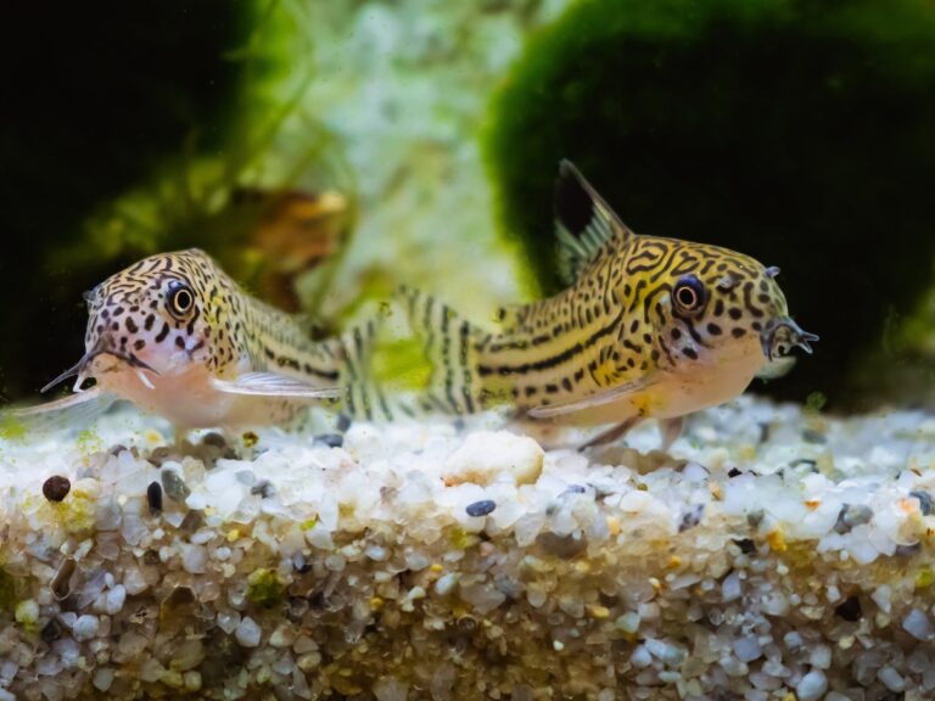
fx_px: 2269
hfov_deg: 23.3
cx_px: 468
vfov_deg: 17.6
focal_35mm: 84
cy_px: 350
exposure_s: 1/80
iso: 2500
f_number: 5.6
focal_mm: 42
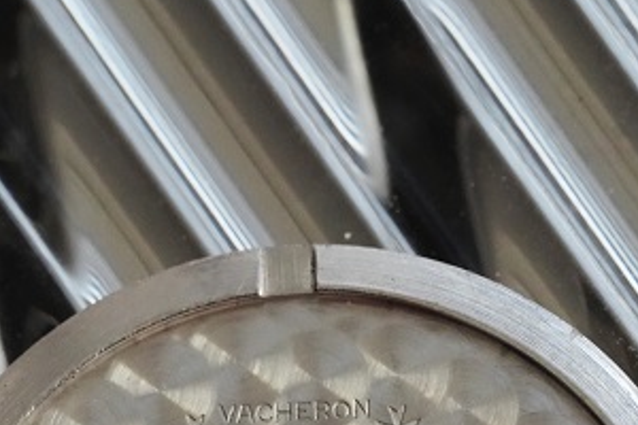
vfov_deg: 5.6
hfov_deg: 8.5
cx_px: 316
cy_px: 670
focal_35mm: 241
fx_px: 4271
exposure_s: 1/250
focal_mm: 105
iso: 8000
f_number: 8
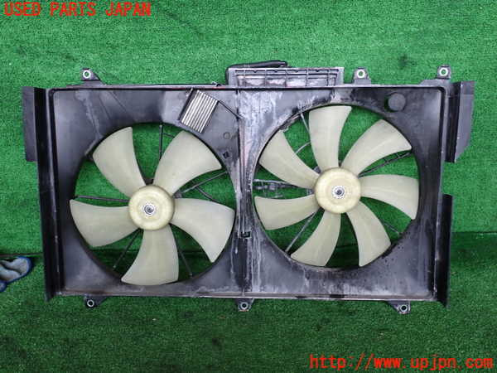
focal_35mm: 30
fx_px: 431
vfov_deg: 46.8
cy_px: 186
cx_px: 248
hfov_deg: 60.0
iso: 100
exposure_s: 1/80
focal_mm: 5.4
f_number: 3.2
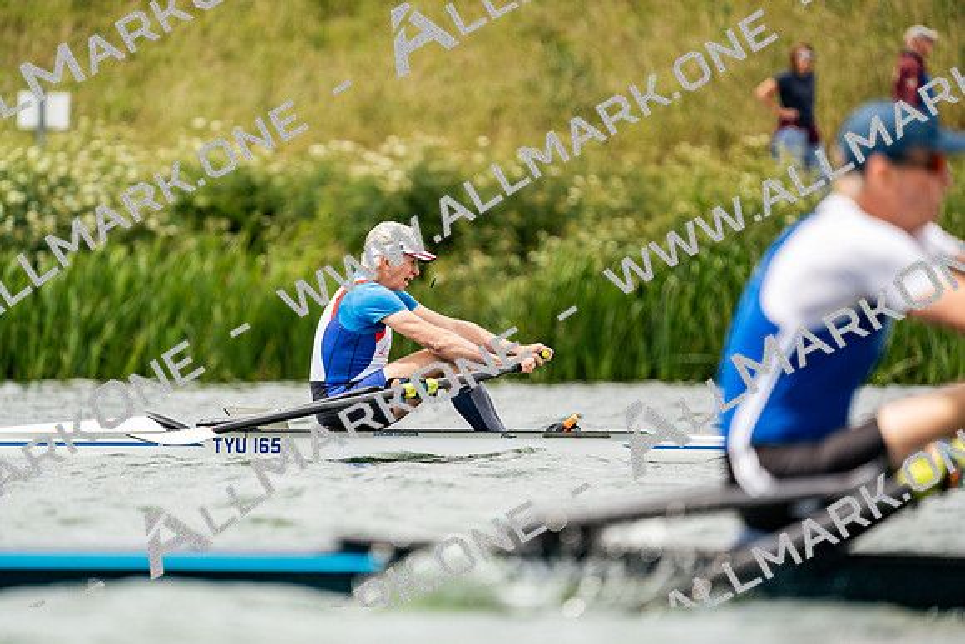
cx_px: 482
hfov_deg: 3.4
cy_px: 322
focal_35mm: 600
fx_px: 16086
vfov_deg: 2.3
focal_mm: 600
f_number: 6.3
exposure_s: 1/2000
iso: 400
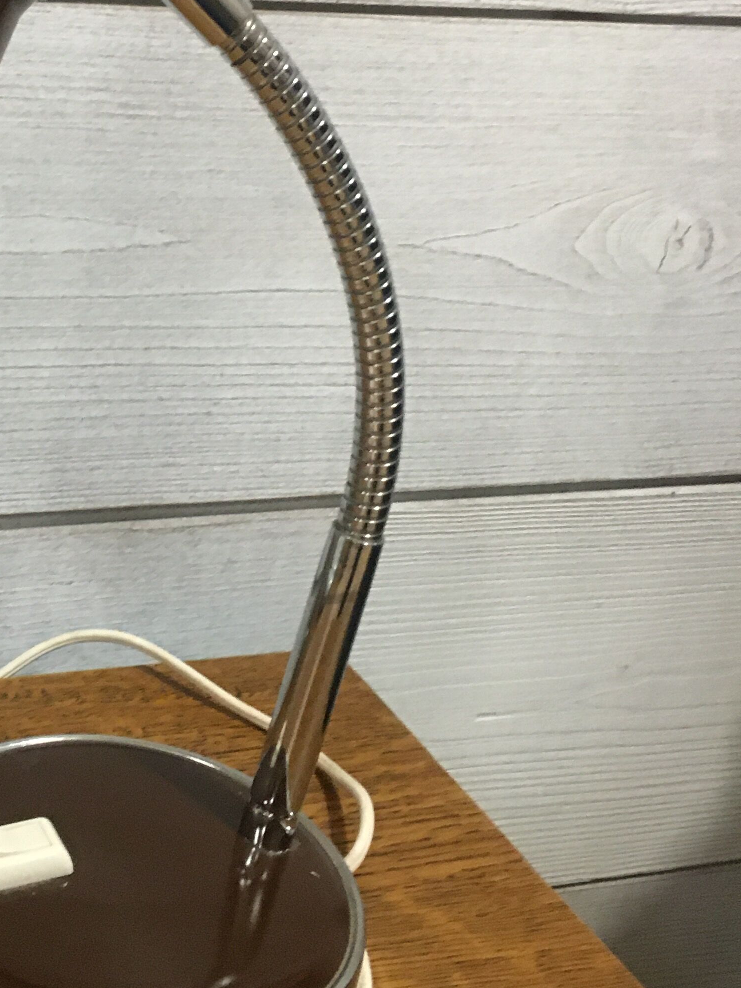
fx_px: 1684
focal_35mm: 59
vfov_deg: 32.3
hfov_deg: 23.7
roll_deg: -5.7
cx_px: -6
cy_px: 306
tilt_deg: -17.9
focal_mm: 4.15
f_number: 2.2
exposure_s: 1/17
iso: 200
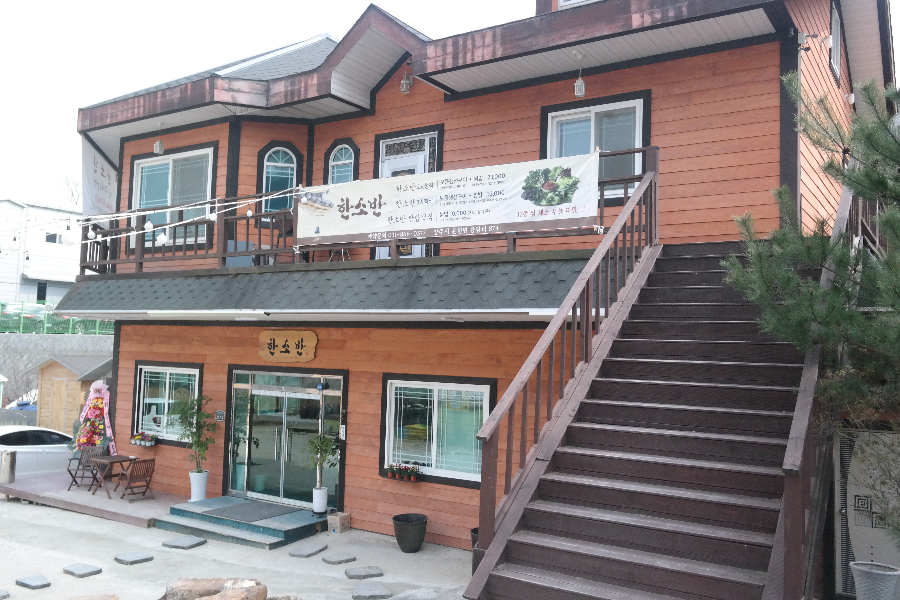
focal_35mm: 30
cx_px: 450
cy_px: 300
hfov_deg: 61.9
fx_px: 750
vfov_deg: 43.6
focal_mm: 20
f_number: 3.5
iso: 1600
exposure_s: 1/6000
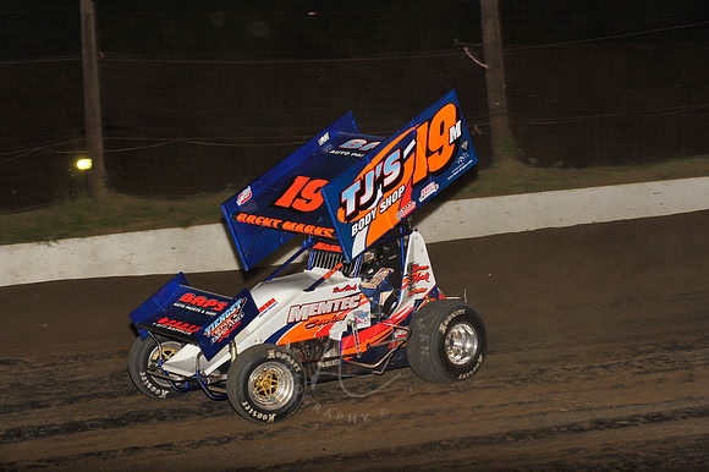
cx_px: 354
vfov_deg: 13.7
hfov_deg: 20.4
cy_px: 236
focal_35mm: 100
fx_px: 1968
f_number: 7.1
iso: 1000
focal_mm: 100
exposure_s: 1/320
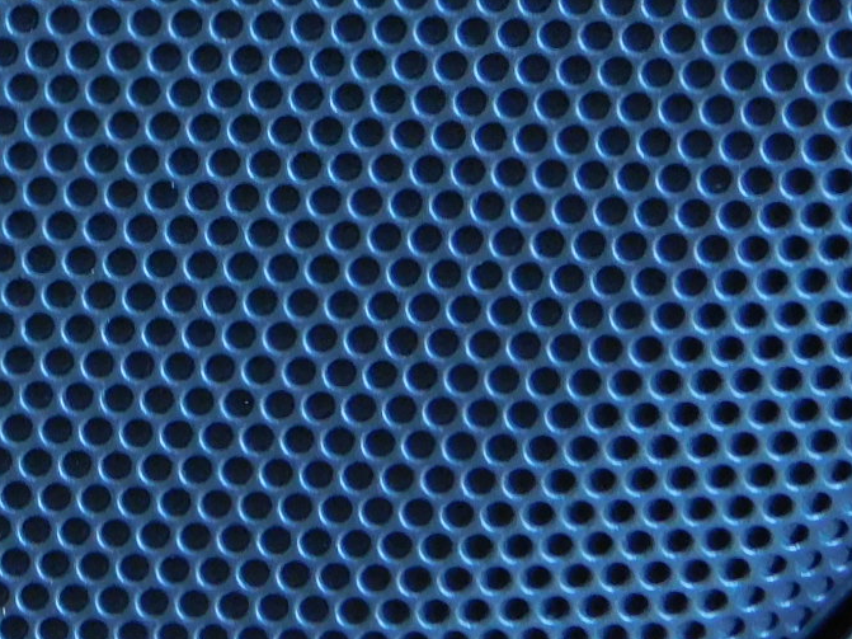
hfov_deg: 8.8
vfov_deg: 6.6
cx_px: -343
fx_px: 5414
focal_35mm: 220
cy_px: -358
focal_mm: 11.6
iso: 400
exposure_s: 1/13
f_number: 4.2
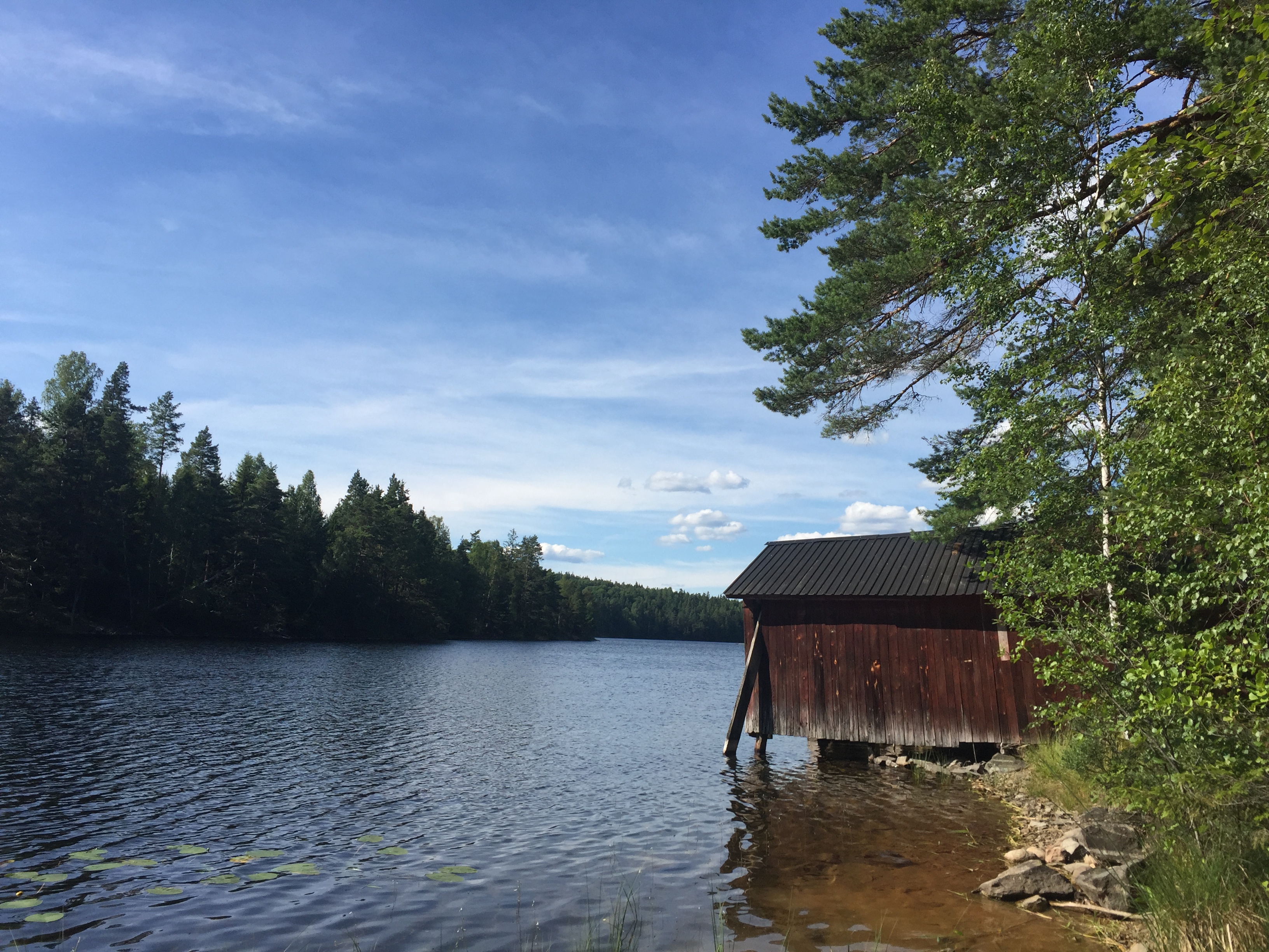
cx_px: 634
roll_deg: -2.7
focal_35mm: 29
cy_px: 476
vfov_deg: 48.2
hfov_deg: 61.7
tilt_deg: +8.3
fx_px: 1063
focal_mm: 4.15
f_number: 2.2
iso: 32
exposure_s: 1/2083
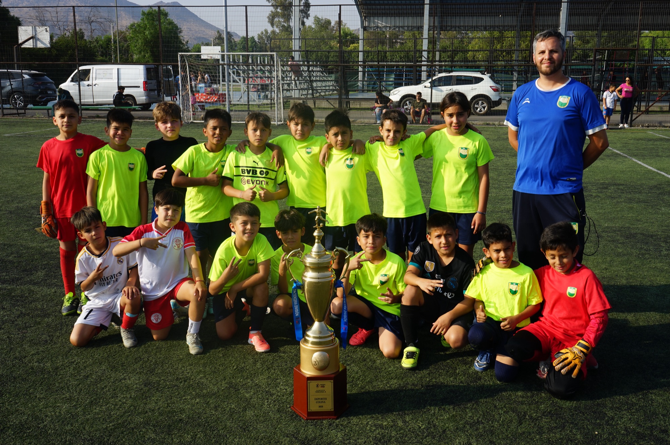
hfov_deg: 53.2
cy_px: 222
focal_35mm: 36
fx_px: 669
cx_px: 335
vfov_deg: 36.8
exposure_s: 1/80
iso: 100
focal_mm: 36
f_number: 14
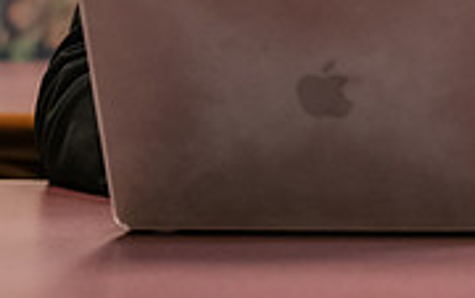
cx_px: 248
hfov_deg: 8.5
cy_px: -191
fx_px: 3189
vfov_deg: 5.3
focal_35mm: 246
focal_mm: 75
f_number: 2.8
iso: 2000
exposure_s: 1/250
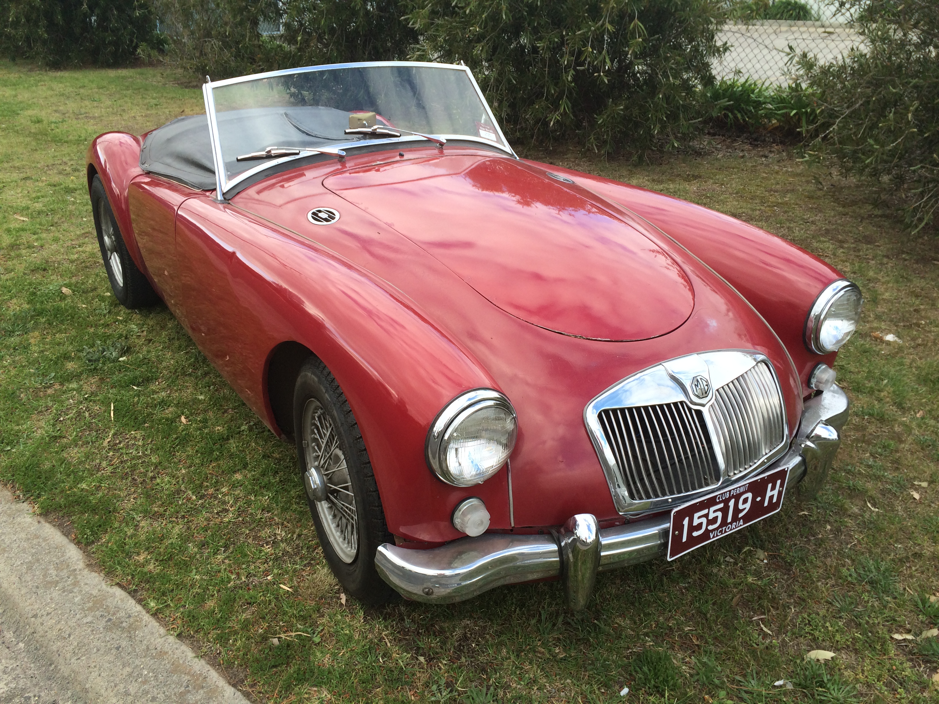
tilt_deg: -26.5
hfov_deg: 61.7
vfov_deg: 48.2
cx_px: 470
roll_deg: +0.6
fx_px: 787
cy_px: 352
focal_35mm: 29
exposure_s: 1/483
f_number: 2.2
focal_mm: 4.15
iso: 32
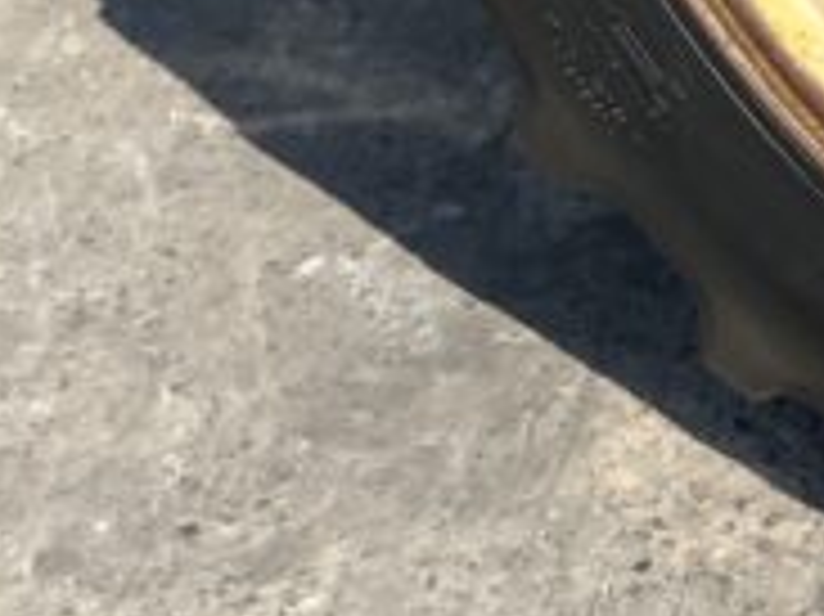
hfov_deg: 10.9
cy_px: -513
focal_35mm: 162
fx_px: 3854
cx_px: 1779
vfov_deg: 8.8
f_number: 1.8
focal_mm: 3
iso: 16
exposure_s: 1/1221
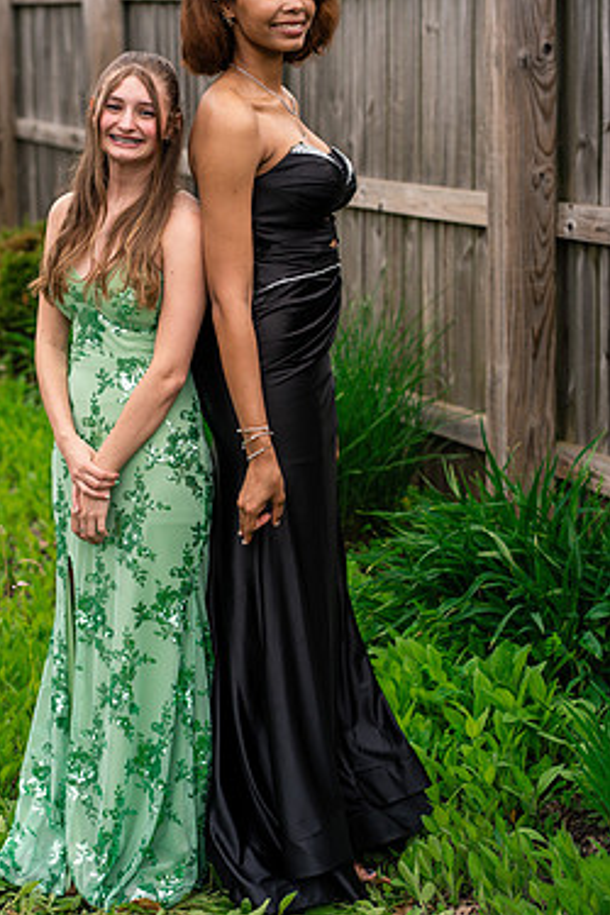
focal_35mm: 102
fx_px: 2592
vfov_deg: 20.0
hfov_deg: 13.4
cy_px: 371
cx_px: 246
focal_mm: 85
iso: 400
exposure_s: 1/1000
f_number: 3.5
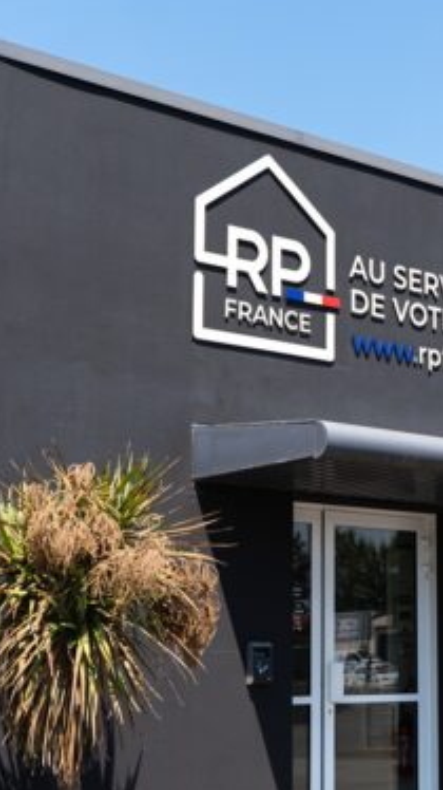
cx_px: 354
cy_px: 395
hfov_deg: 16.8
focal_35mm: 71
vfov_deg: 29.8
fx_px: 1485
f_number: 2.8
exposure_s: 1/800
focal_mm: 33
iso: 50
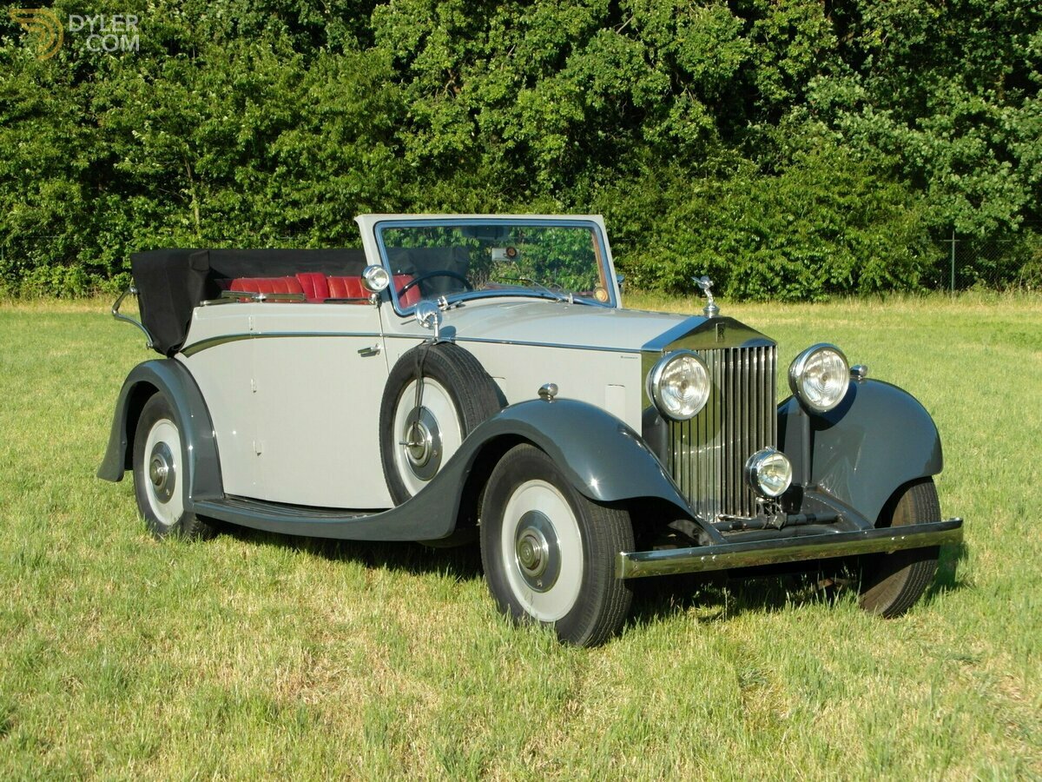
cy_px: 391
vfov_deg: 18.9
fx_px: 2348
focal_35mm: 78
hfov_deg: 25.0
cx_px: 521
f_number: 4.2
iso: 100
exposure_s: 1/350
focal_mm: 13.9
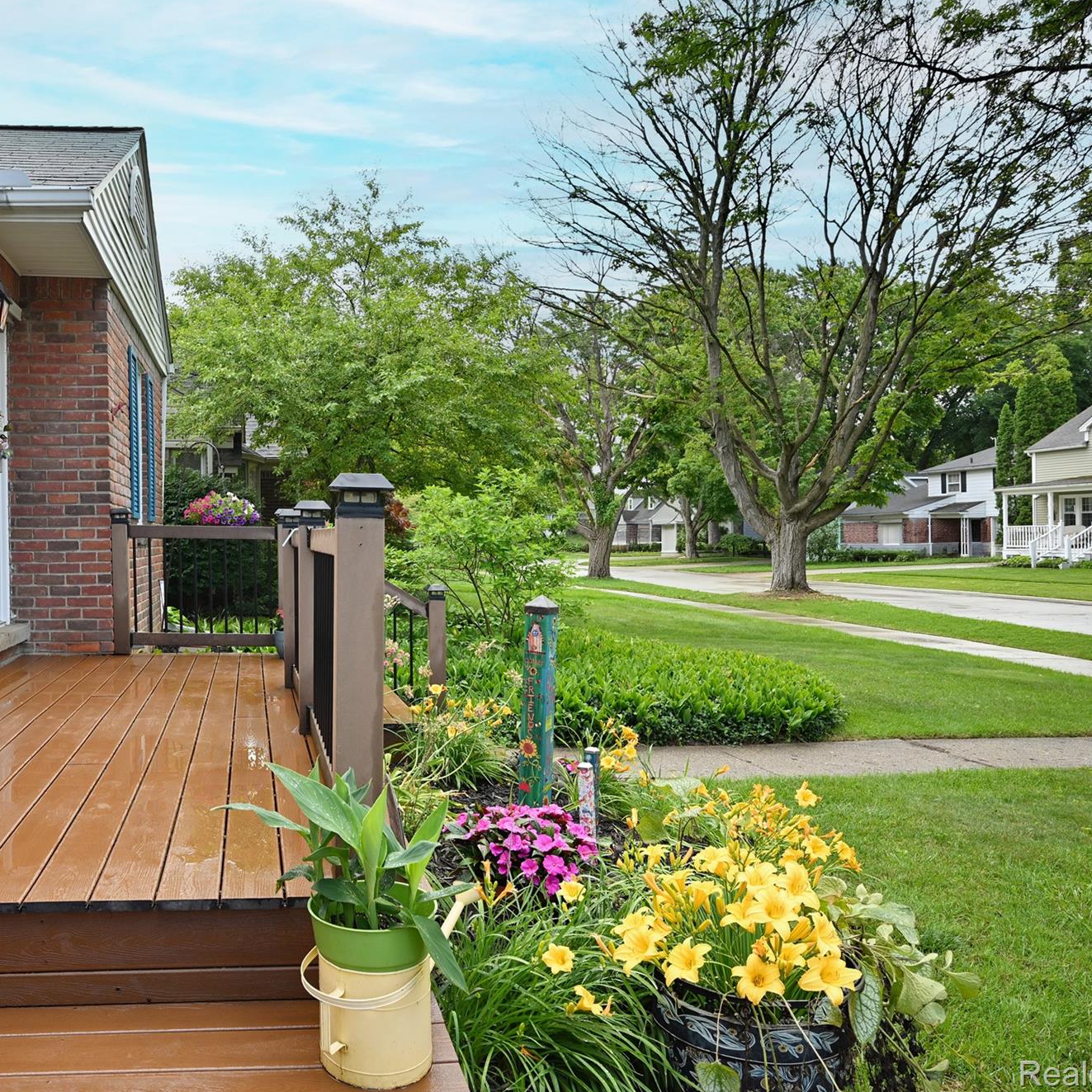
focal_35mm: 25
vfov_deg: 62.9
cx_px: 337
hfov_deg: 60.9
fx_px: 892
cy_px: 534
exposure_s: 1/125
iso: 160
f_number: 7.1
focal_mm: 19
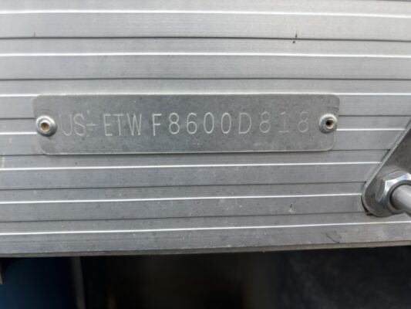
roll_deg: -2.5
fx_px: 309
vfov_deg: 53.1
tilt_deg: -15.6
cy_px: 154
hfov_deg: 67.3
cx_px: 206
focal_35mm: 26
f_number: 1.6
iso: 50
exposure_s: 1/565
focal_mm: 5.96
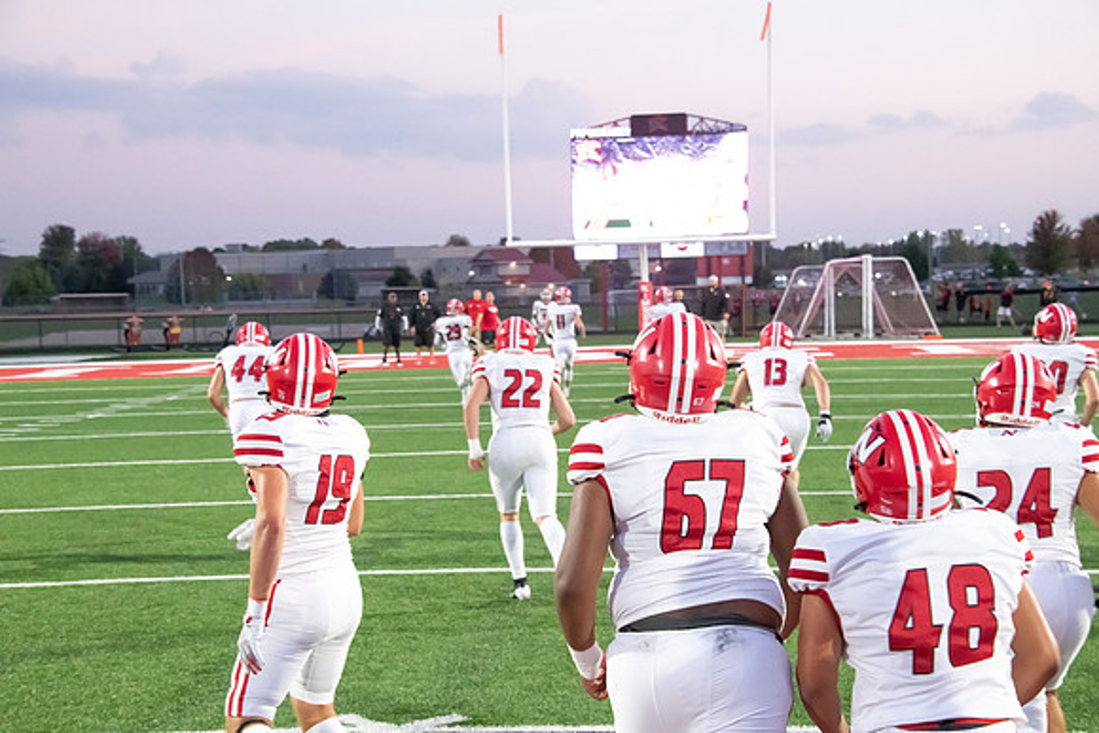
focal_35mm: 65
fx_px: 1985
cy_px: 366
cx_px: 550
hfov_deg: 31.0
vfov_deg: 20.9
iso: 10000
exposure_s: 1/250
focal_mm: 65
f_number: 7.1
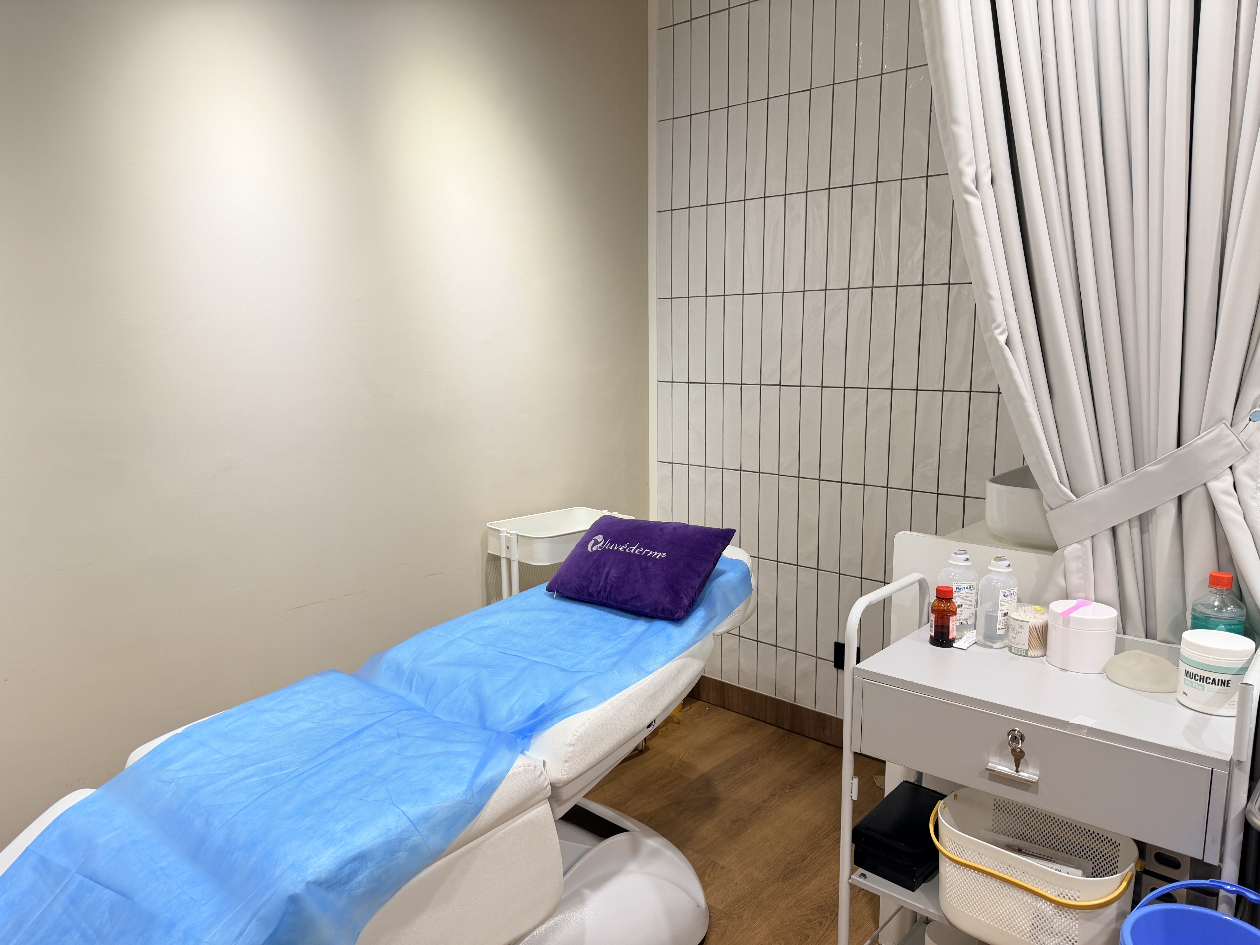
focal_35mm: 24
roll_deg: +0.6
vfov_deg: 56.8
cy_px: 472
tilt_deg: -9.9
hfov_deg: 71.6
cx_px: 630
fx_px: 874
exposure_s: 1/50
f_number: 1.78
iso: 100
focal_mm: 6.76
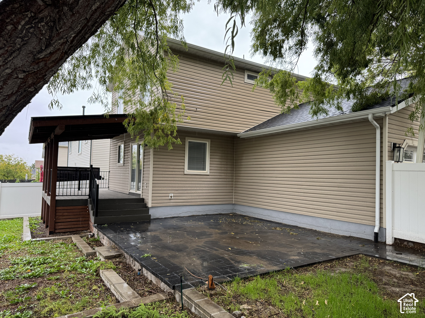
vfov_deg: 56.8
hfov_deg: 71.6
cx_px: 212
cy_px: 159
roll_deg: -2.2
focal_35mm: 24
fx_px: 295
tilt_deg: +1.6
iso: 100
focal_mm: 6.76
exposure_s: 1/121
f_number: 1.78
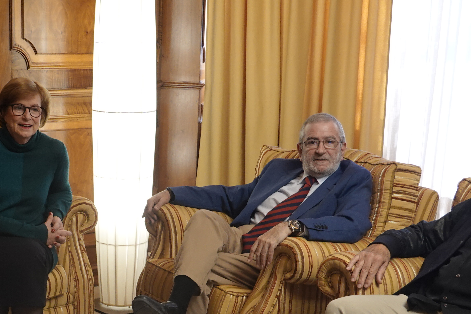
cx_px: 100
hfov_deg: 25.3
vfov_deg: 17.0
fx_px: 1034
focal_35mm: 79
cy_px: 302
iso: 400
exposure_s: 1/40
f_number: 3.5
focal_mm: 12.76
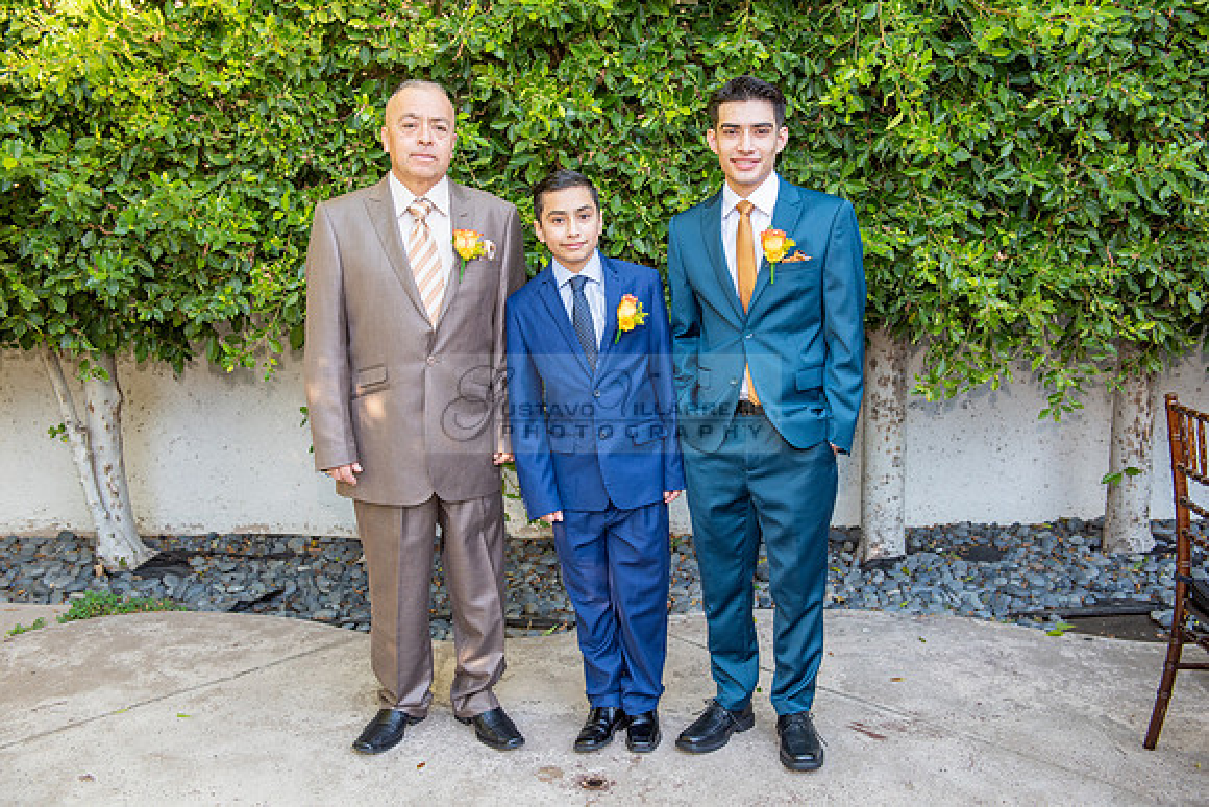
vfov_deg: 37.9
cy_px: 404
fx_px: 1176
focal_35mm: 35
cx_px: 604
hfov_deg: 54.4
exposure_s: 1/125
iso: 320
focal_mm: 35
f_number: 5
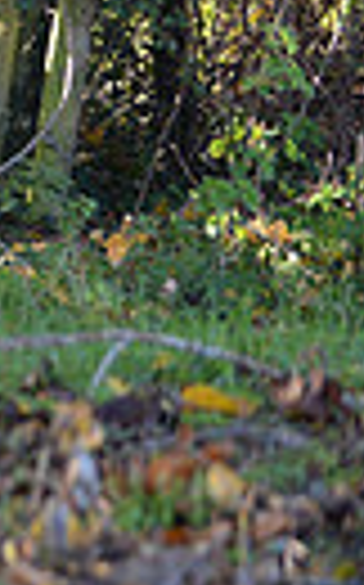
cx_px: -894
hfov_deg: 3.9
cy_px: -220
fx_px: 5075
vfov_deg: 6.5
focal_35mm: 319
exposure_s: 1/1000
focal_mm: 70
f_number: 2.8
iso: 1000
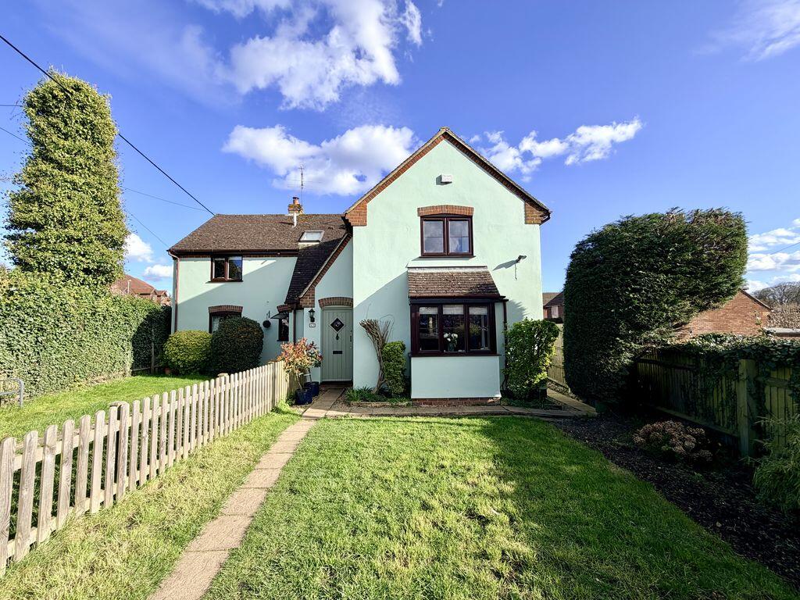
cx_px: 400
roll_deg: +1.1
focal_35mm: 14
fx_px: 324
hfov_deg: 102.1
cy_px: 300
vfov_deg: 85.7
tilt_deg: +4.3
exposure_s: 1/770
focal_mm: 2.22
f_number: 2.2
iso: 32
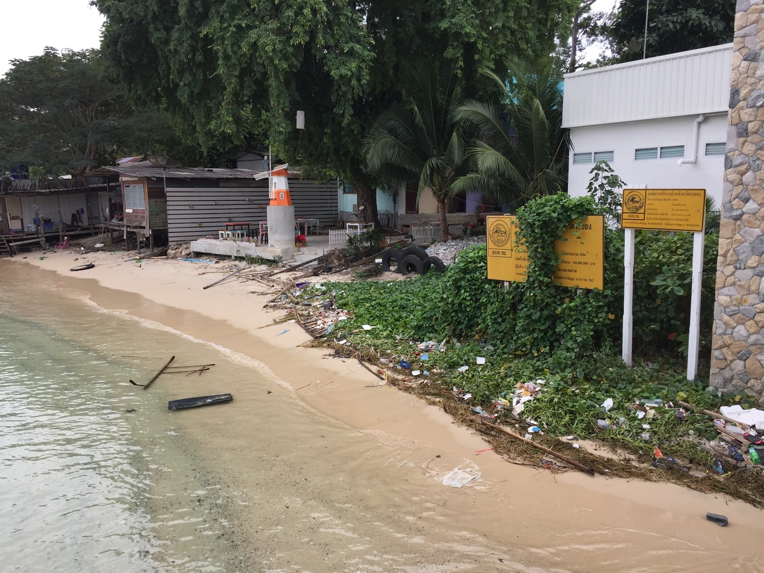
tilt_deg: -7.6
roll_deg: -0.4
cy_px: 286
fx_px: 640
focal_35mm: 29
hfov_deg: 61.7
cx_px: 382
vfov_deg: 48.2
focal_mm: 4.15
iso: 32
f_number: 2.2
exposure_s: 1/520
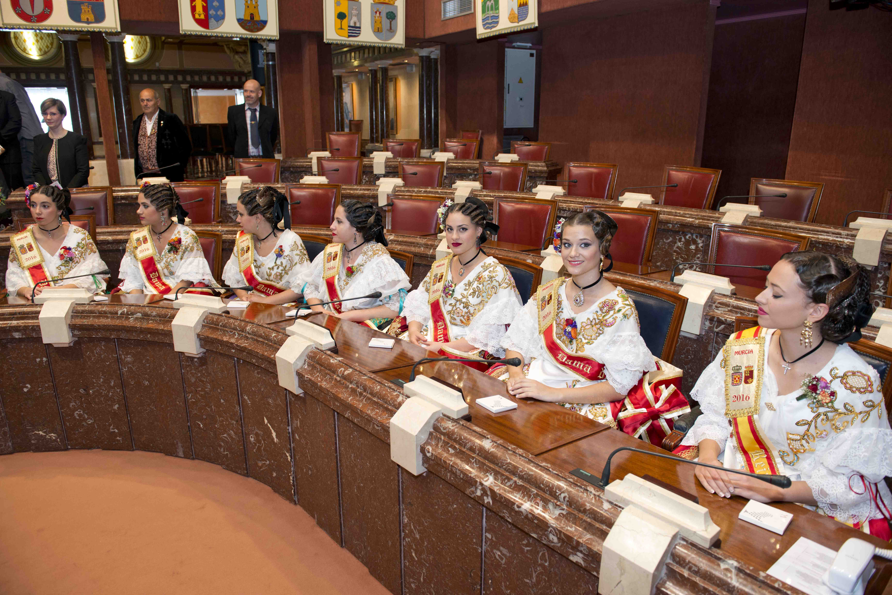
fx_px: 595
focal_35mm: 24
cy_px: 298
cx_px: 446
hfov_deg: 73.7
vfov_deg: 53.2
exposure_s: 1/60
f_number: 4
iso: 800
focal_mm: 24
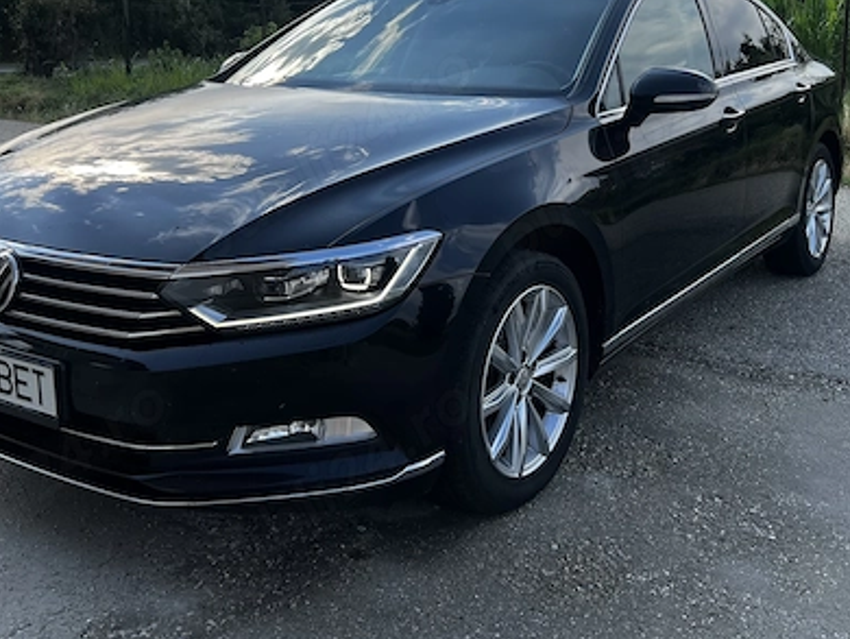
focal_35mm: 40
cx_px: 484
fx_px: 983
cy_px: 181
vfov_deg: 35.4
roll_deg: +0.2
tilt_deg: -9.3
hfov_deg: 46.6
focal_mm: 5.7
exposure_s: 1/2353
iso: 50
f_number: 1.5
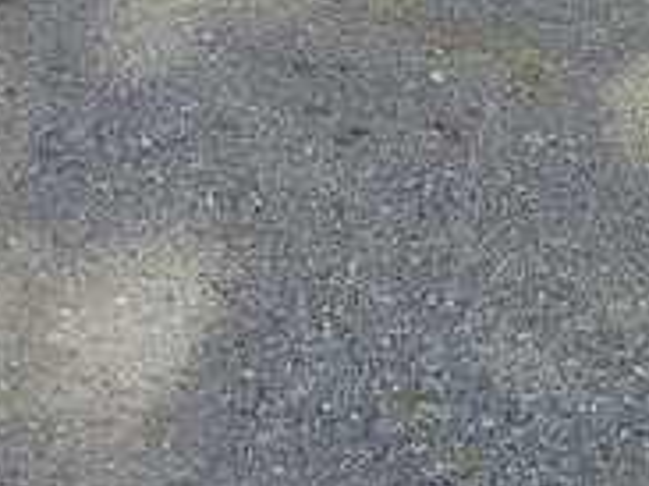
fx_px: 2417
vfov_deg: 10.2
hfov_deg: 15.3
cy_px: -631
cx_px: 312
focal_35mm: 129
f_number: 1.8
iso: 25
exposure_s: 1/276
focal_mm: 5.4
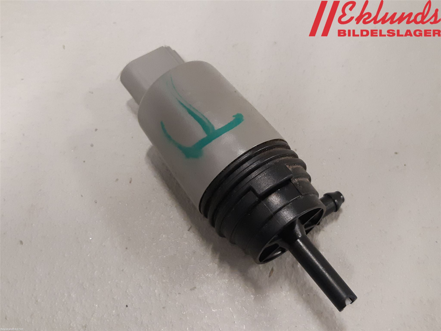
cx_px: 220
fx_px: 331
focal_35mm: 26
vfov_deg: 53.1
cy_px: 166
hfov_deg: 67.3
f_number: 1.7
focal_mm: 3.93
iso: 250
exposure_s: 1/50
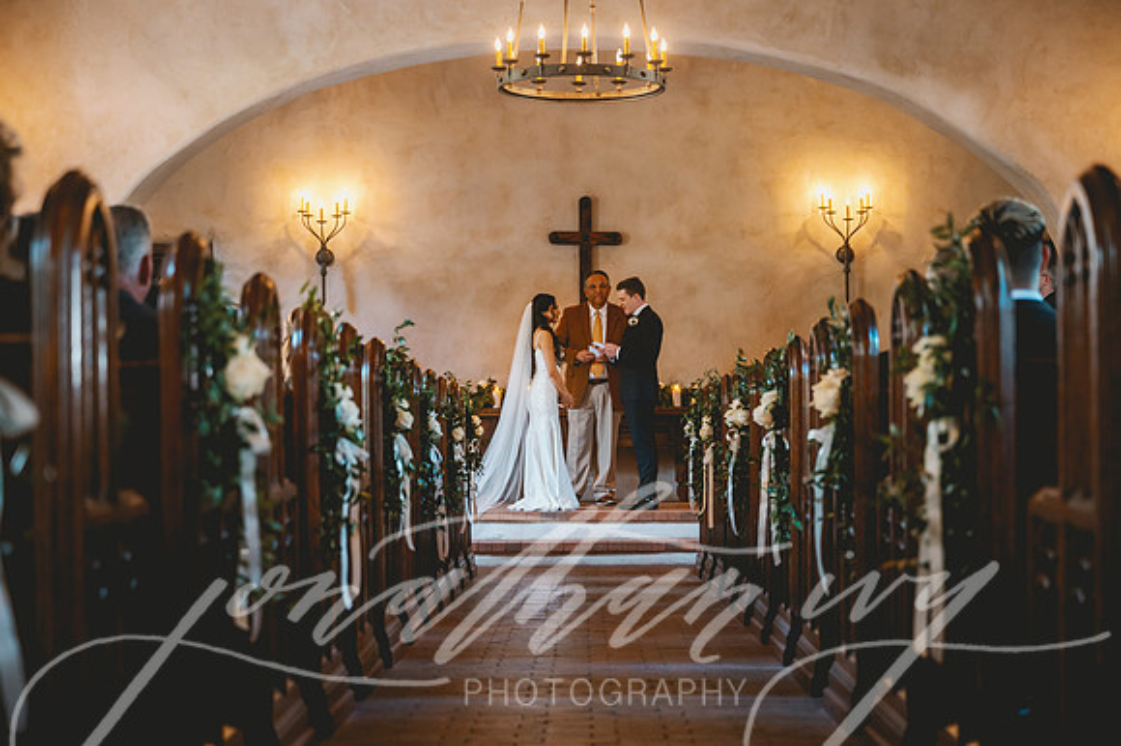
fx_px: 1937
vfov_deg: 21.8
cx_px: 560
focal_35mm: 62
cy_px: 359
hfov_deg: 32.3
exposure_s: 1/200
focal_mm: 60
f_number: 2.8
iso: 1250
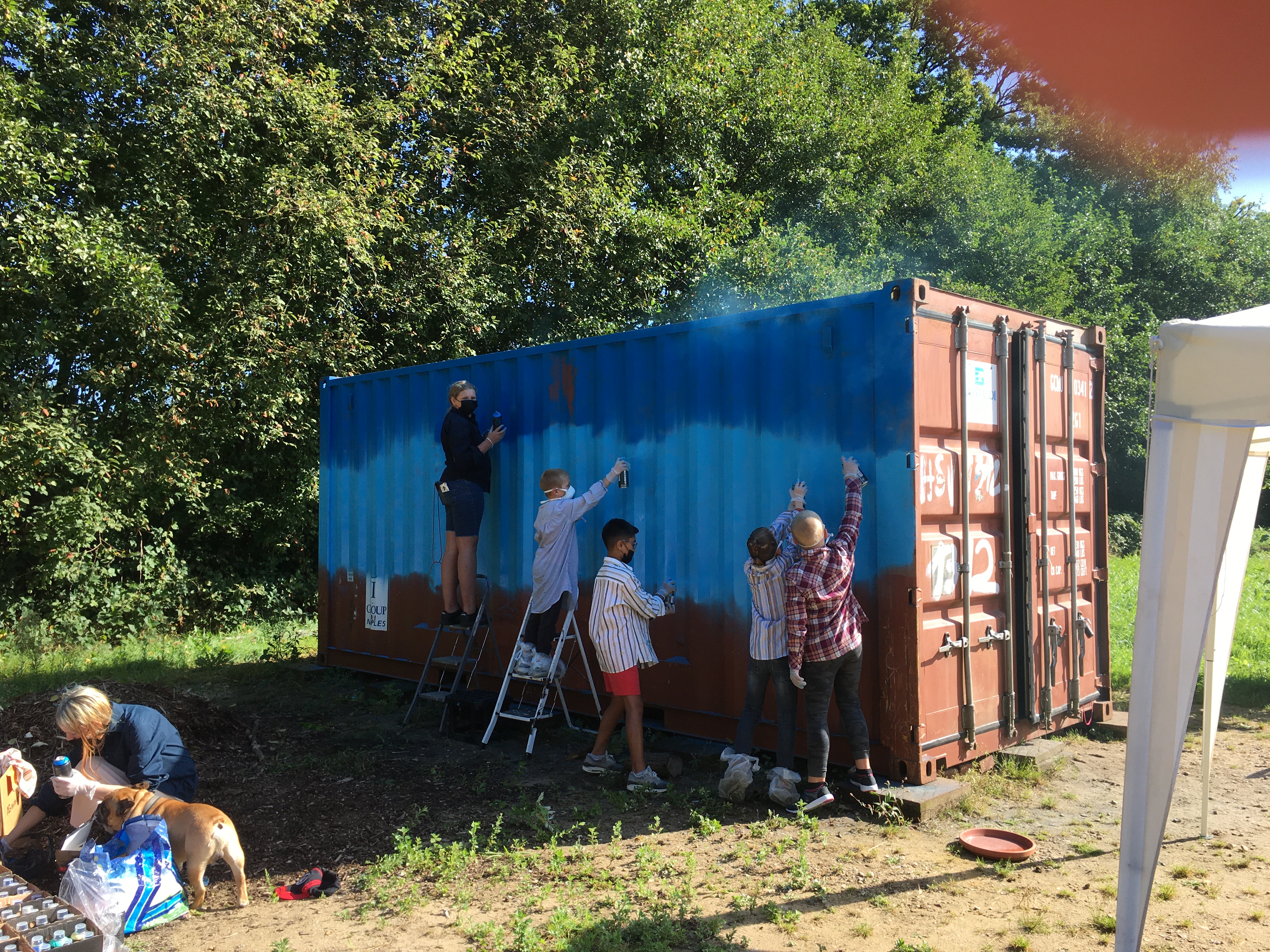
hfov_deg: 61.7
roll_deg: +0.0
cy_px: 476
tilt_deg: +2.1
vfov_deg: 48.2
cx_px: 635
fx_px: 1064
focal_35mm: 29
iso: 25
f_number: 2.2
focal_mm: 4.15
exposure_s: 1/493
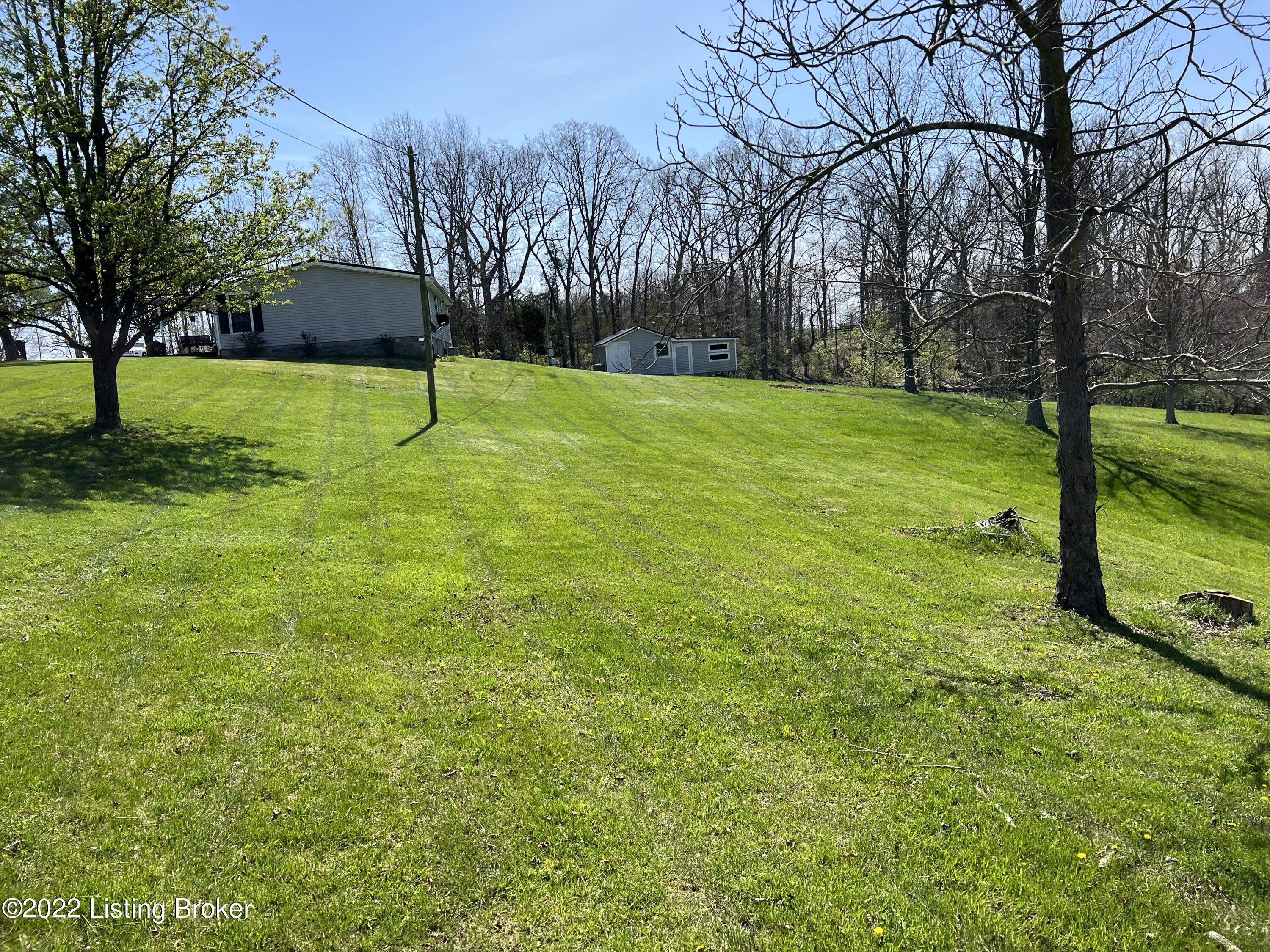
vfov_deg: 53.1
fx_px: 954
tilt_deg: -6.3
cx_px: 635
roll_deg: +4.4
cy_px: 476
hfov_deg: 67.3
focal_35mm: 26
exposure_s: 1/3257
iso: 50
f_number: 1.5
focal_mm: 5.7
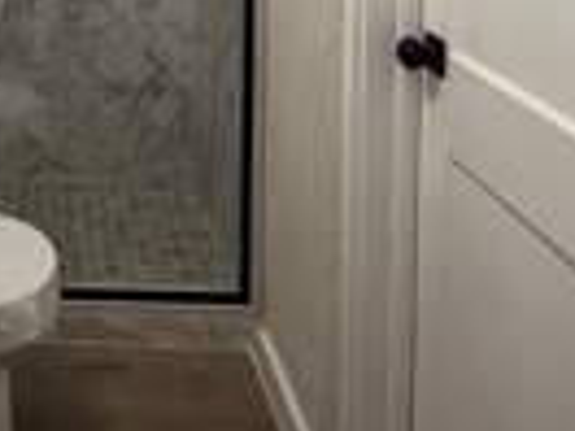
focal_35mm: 51
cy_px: -205
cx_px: 0
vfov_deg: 23.3
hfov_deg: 34.2
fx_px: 847
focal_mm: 2.22
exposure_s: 1/60
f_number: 2.2
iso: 200
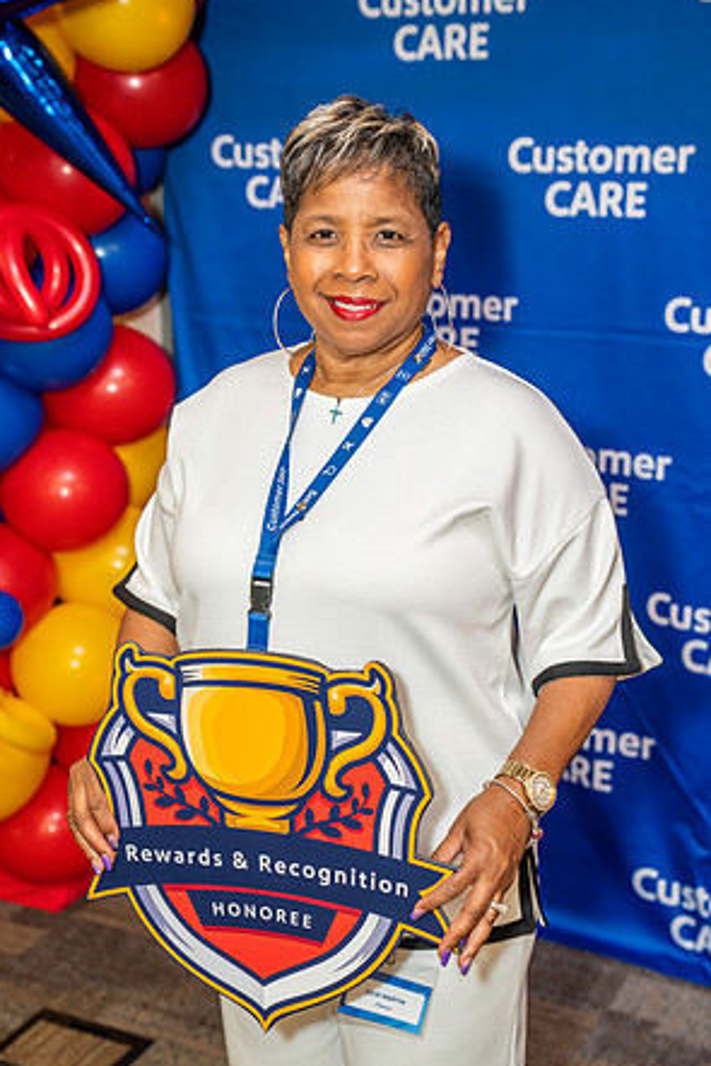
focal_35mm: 56
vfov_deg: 35.6
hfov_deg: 24.2
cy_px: 526
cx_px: 352
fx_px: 1658
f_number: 4
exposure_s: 1/160
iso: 1250
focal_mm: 55
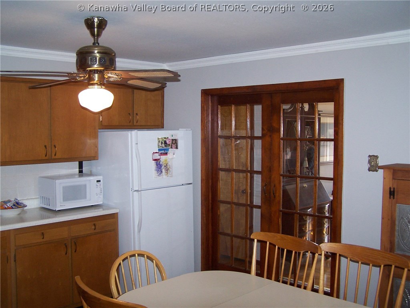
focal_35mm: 38
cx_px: 205
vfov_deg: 37.7
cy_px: 154
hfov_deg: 49.0
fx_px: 450
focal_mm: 6.3
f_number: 2.8
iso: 140
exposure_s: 1/60
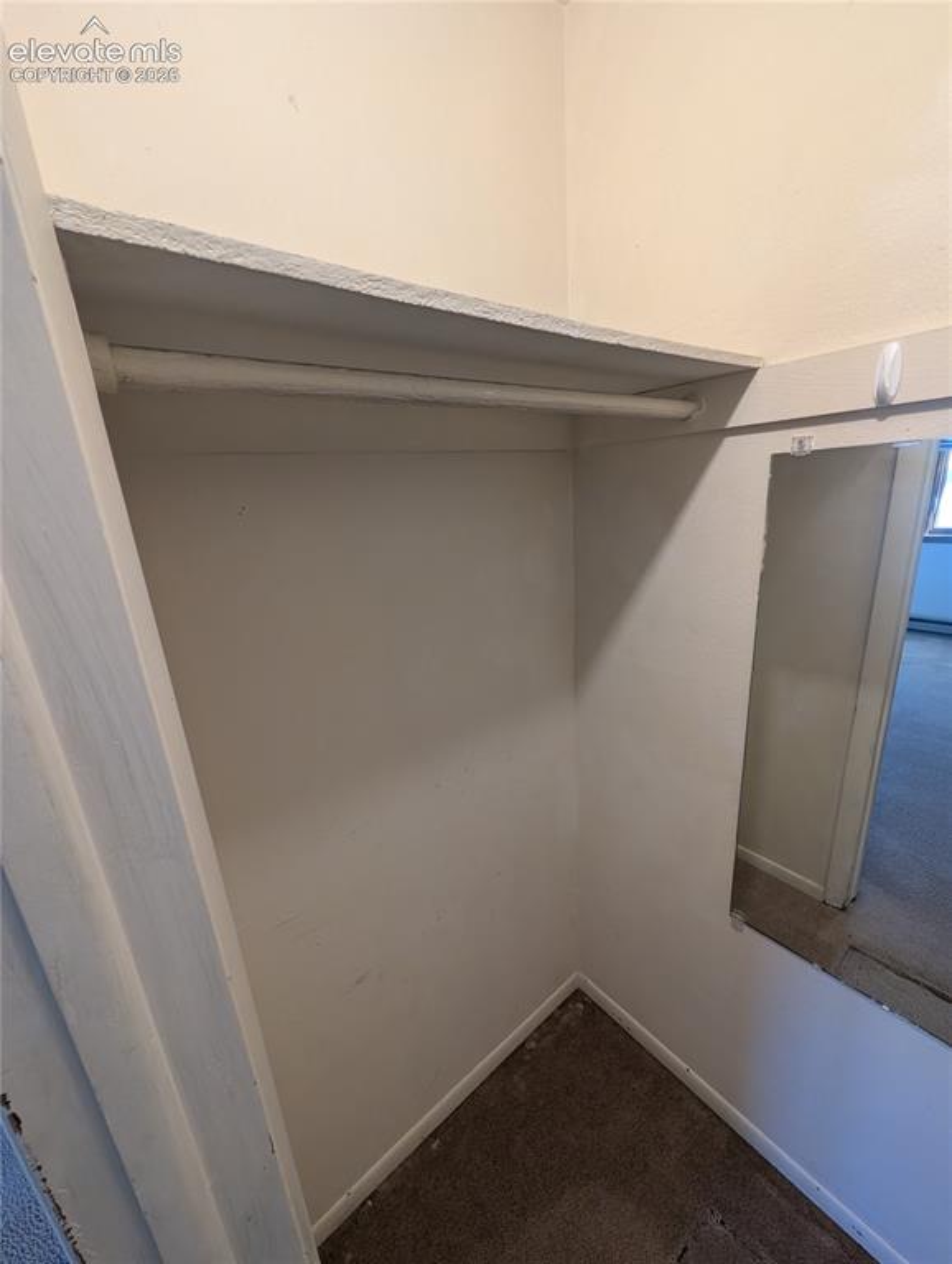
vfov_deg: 110.5
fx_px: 439
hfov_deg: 94.6
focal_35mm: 12
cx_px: 476
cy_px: 632
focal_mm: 2.02
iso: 251
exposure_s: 1/103
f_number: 1.7
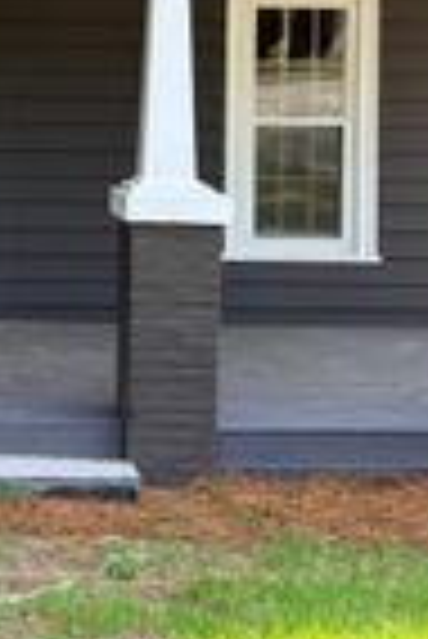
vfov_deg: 21.0
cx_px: -104
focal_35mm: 95
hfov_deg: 14.0
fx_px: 1690
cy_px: 74
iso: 64
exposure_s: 1/840
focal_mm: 5.96
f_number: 1.6
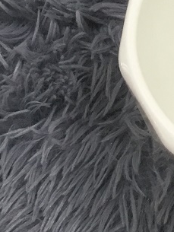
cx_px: 317
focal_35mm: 122
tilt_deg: -57.7
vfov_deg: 15.6
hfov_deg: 11.3
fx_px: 817
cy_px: -39
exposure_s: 1/33
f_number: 2.4
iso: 100
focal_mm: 3.3
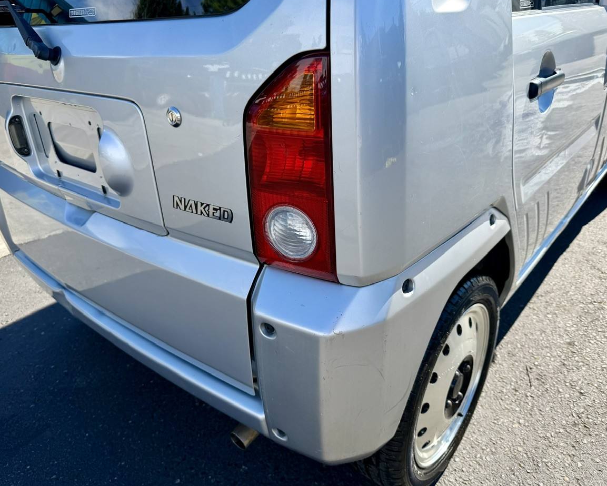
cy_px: 236
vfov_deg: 54.9
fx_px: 467
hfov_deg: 66.0
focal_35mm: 26
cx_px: 295
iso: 80
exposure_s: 1/2000
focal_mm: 6.76
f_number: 1.78
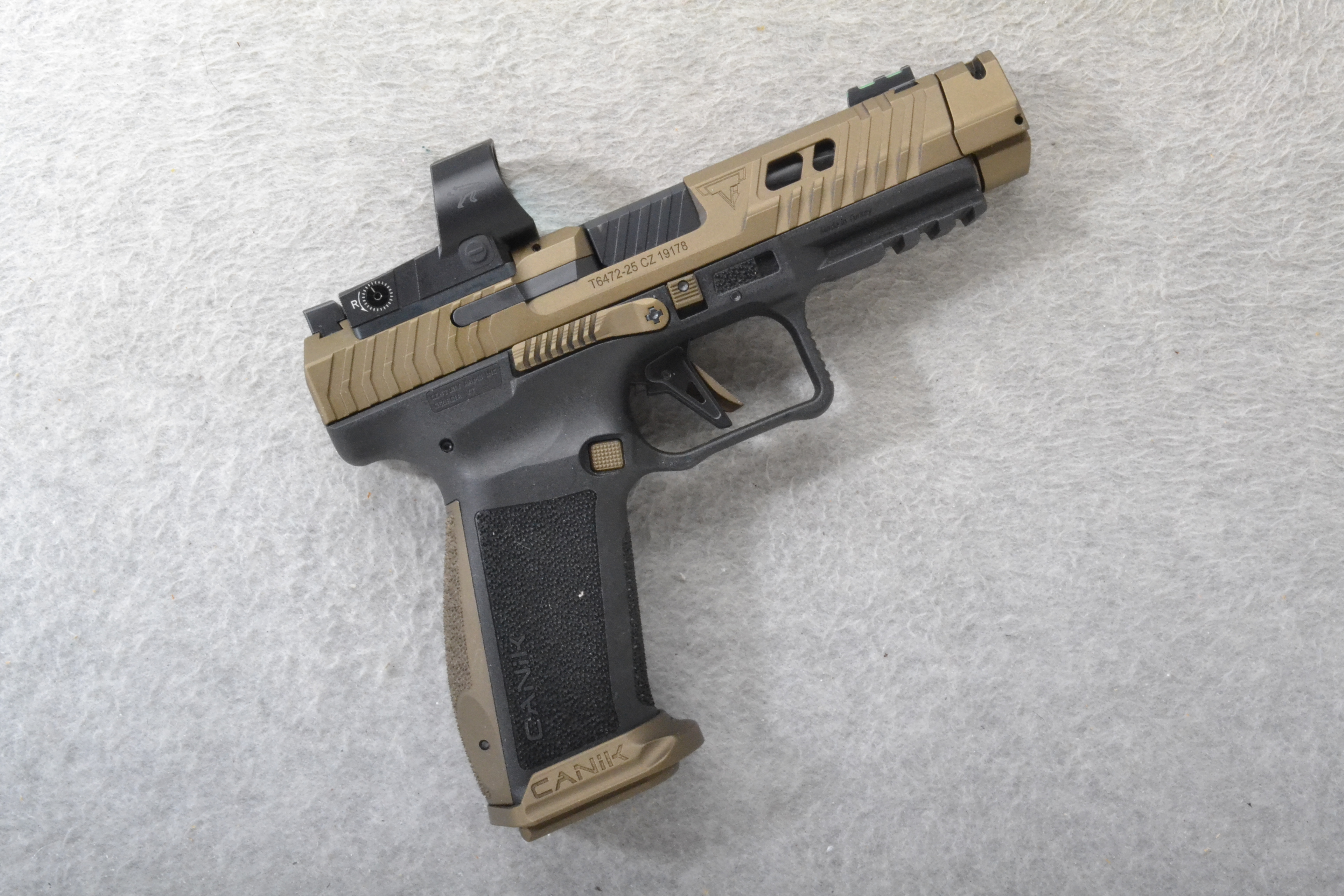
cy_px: 448
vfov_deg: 26.5
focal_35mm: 51
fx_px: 1904
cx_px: 672
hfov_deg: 38.9
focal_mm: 34
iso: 3200
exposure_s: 1/160
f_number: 20
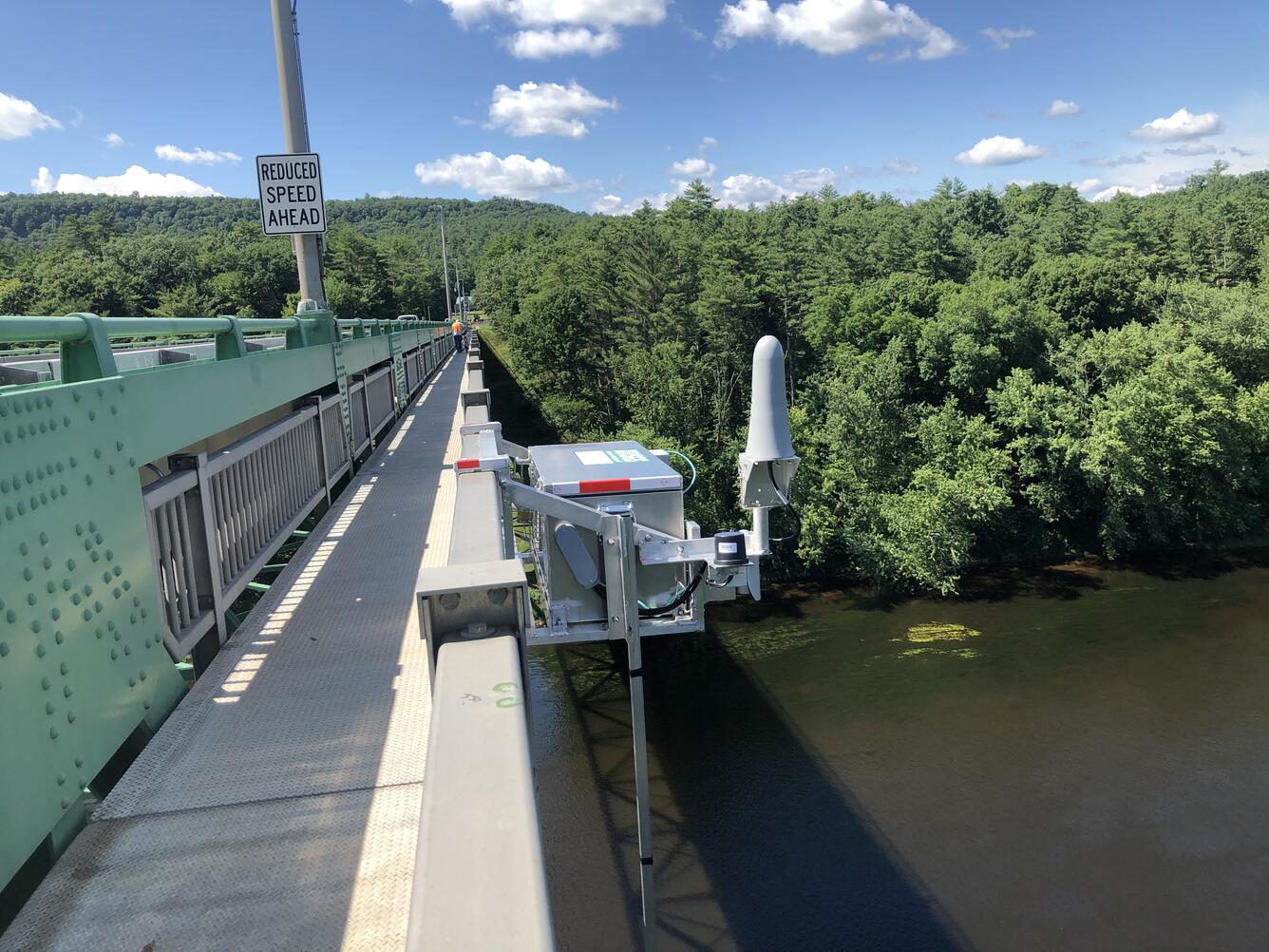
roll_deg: +4.1
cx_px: 634
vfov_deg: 49.7
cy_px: 476
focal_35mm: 28
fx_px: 1026
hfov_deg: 63.4
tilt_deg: -9.3
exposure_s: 1/1143
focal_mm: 3.99
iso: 20
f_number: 1.8
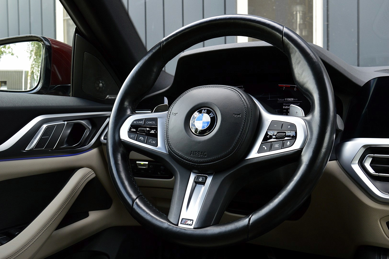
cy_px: 130
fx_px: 389
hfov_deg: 53.2
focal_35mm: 36
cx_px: 194
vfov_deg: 36.8
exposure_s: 1/80
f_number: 8
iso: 400
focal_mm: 24
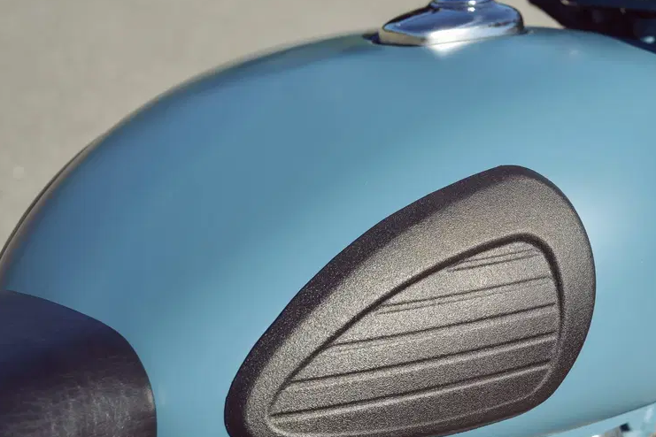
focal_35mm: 81
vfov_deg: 16.8
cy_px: 256
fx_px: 1476
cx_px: 513
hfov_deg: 24.7
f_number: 7.1
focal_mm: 50
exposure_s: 1/400
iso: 100
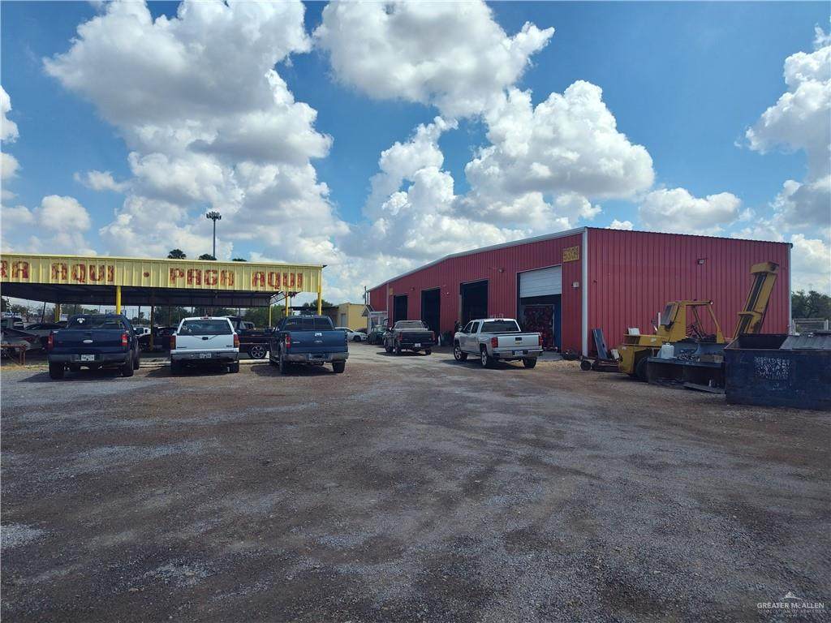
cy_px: 312
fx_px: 552
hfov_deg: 73.9
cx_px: 416
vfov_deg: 58.9
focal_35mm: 23
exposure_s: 1/2723
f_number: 1.8
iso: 100
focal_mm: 5.56
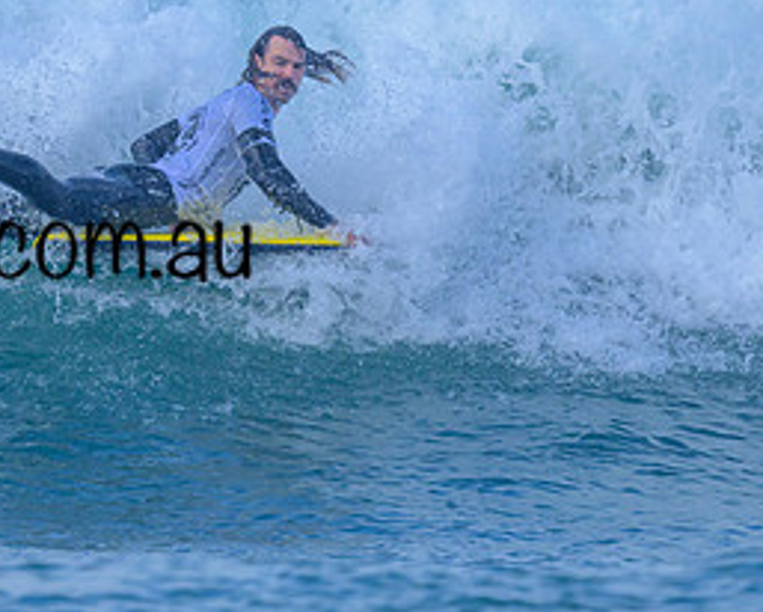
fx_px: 52610
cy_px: 185
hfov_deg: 0.8
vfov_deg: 0.7
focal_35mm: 2328
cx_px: 134
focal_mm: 800
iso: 640
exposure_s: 1/2000
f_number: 6.3
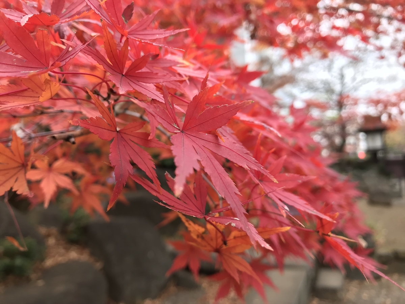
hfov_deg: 63.4
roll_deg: +2.0
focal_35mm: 28
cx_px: 202
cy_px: 152
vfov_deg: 49.7
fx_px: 328
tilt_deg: +8.5
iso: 25
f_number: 1.8
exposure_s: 1/120
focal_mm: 3.99
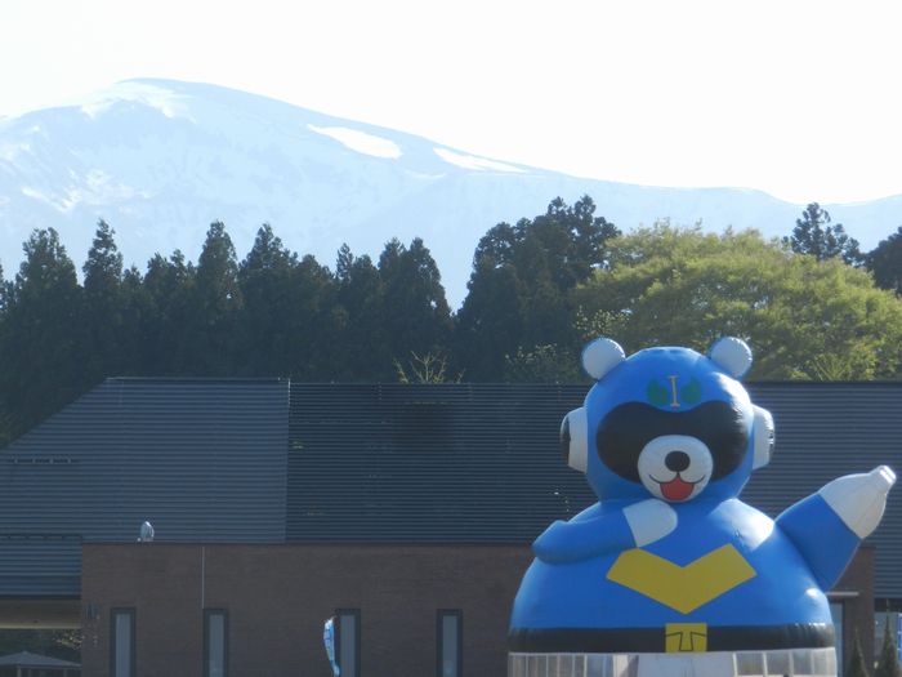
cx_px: 451
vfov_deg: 6.9
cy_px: 338
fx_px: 5602
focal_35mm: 215
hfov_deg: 9.2
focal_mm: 38.2
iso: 160
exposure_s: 1/500
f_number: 5.6
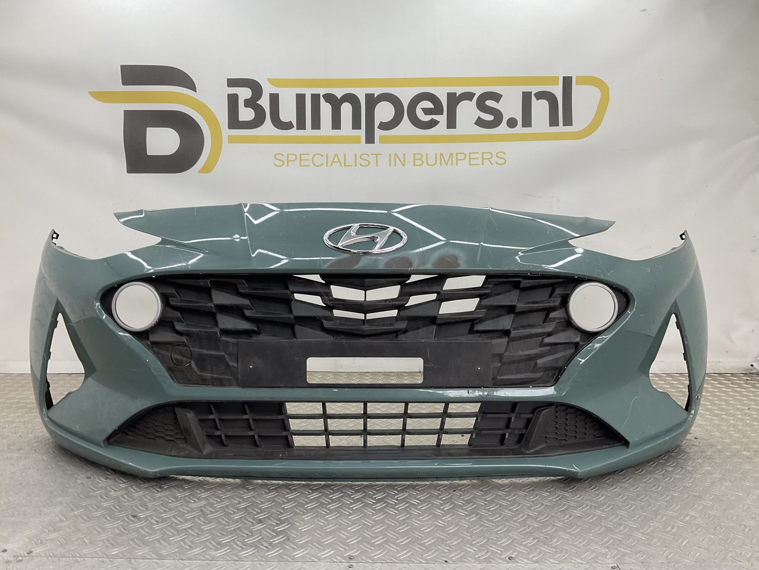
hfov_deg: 61.7
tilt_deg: -7.6
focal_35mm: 29
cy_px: 285
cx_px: 380
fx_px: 636
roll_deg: -1.3
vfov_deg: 48.2
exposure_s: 1/100
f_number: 1.8
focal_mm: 3
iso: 20
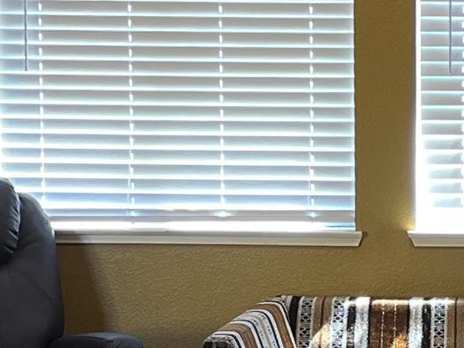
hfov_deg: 13.4
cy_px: 167
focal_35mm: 144
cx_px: 523
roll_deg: +0.3
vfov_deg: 10.3
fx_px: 1930
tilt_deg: -4.1
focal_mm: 5.7
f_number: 1.5
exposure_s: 1/60
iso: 250
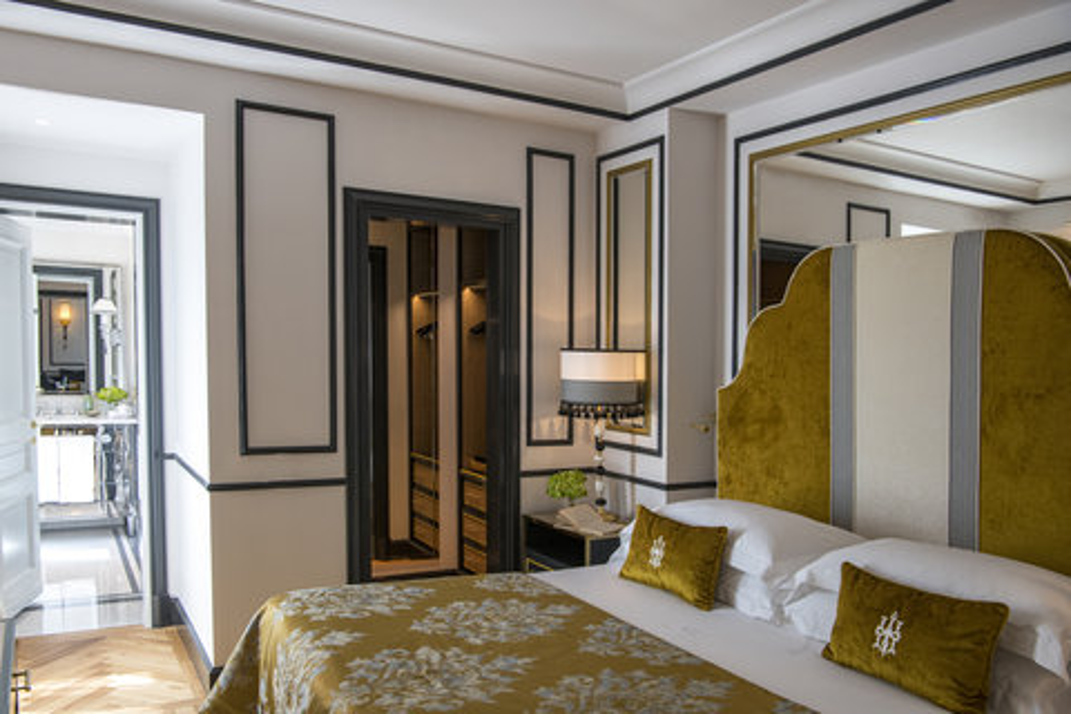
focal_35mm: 29
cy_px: 357
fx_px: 863
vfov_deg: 45.0
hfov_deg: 63.7
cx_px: 536
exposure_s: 1/20
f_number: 11
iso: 500
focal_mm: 29
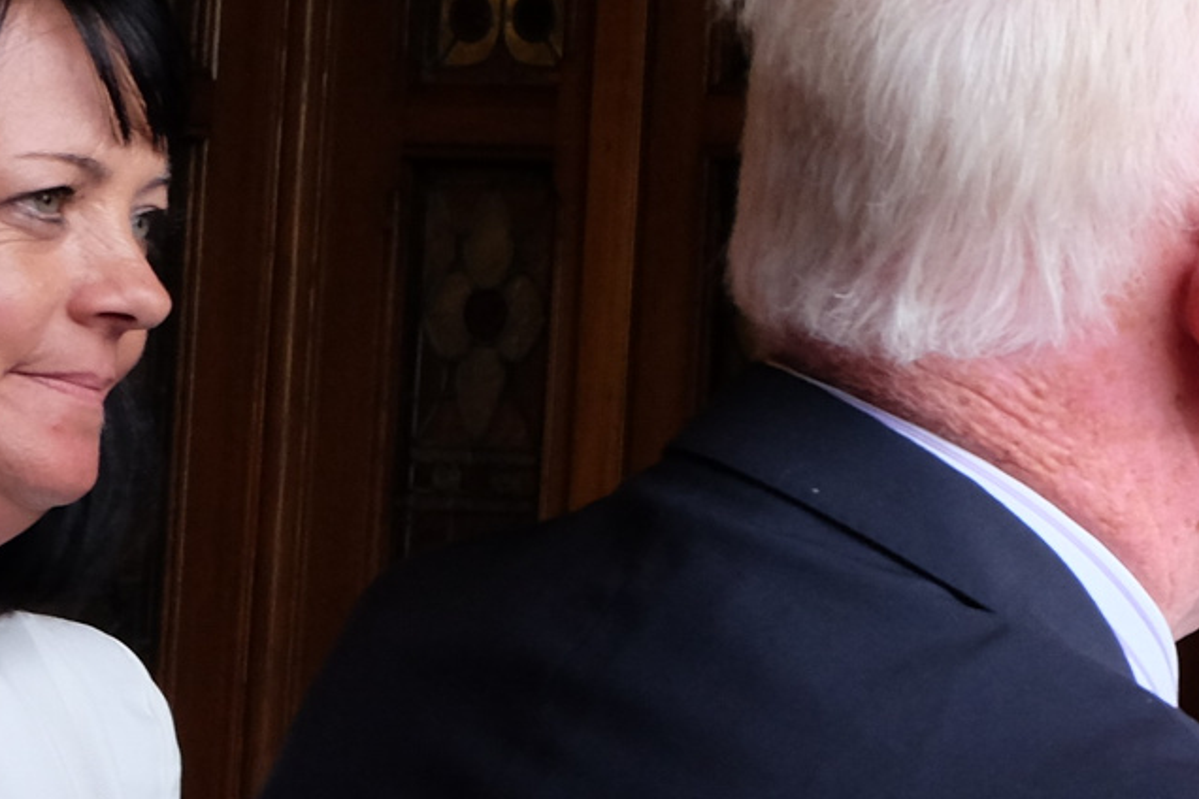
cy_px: 633
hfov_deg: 13.7
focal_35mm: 132
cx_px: 2223
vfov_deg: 10.4
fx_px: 4396
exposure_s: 1/100
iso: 1000
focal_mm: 23.2
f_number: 5
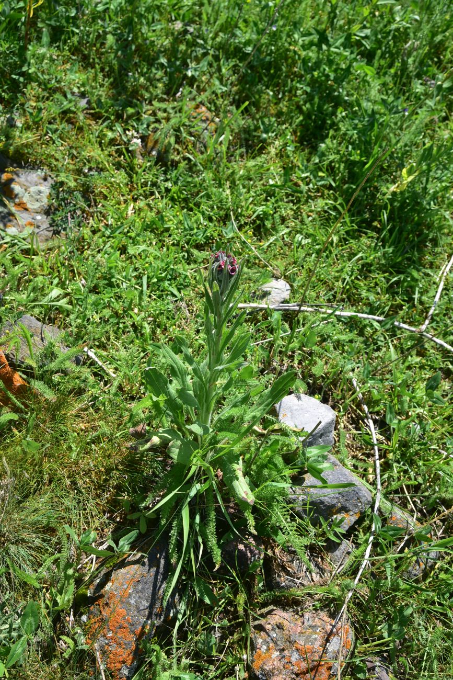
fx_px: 604
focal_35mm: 32
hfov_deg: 41.1
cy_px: 340
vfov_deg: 58.7
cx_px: 226
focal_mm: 32
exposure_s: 1/125
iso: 100
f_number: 9
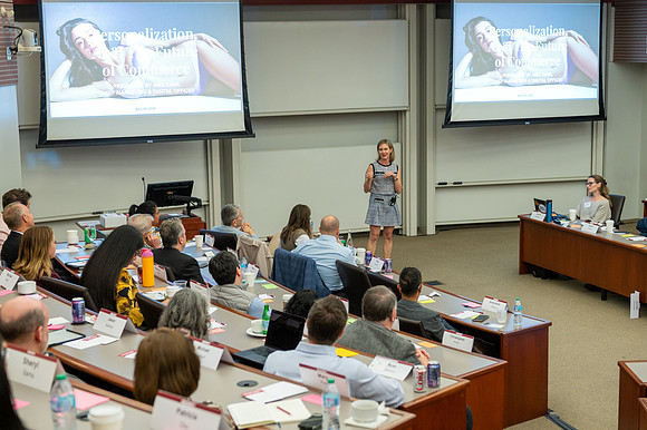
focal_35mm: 60
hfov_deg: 33.3
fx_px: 1082
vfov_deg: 22.5
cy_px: 225
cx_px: 354
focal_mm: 55
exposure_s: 1/80
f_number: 4
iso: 1250
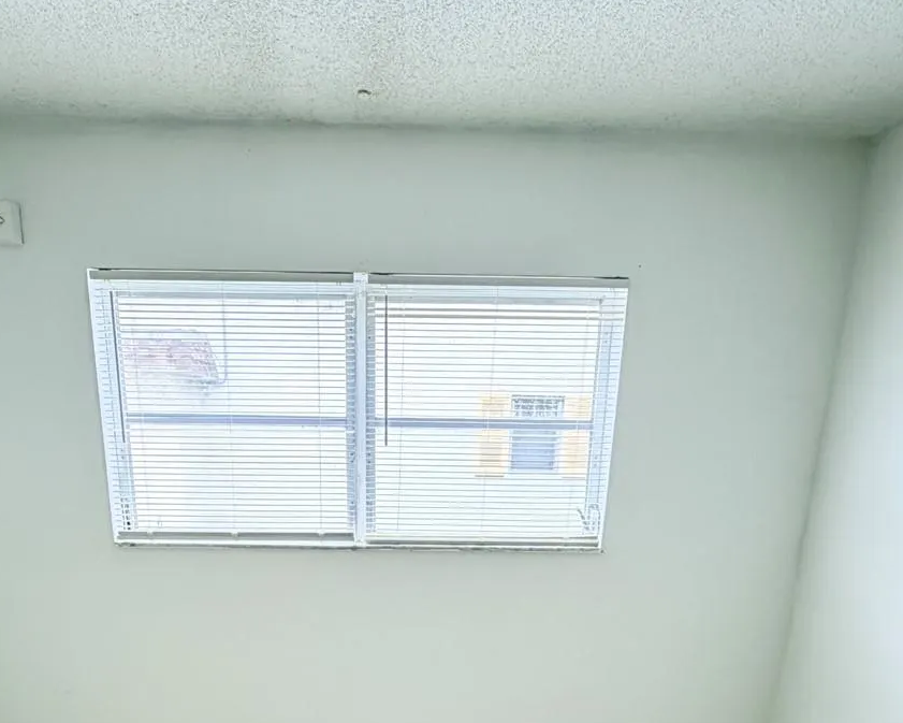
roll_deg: -0.7
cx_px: 405
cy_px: 623
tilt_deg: -15.4
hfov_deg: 65.9
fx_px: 695
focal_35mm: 26
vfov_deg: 50.0
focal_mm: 2.22
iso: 160
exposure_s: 1/121
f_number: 2.2
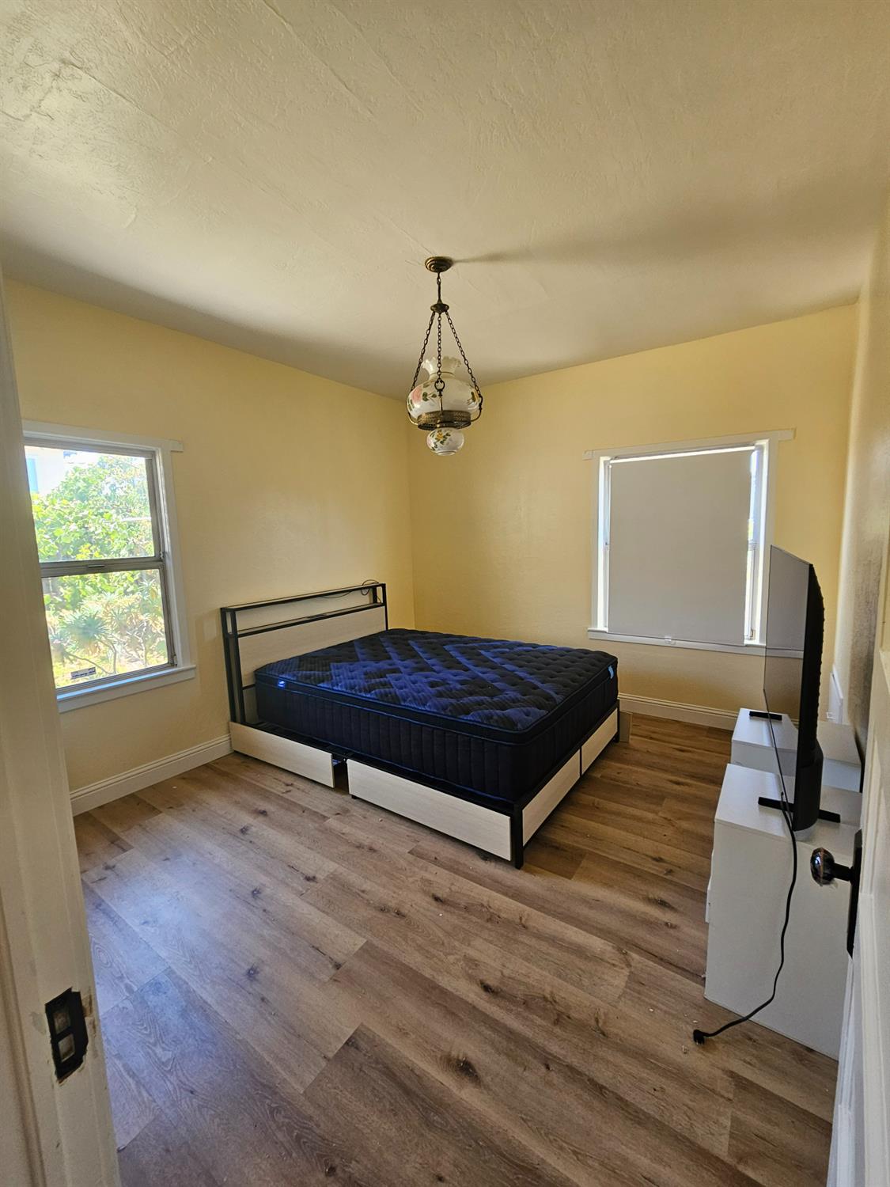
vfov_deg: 106.2
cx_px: 445
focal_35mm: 13
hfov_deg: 89.9
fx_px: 446
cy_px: 594
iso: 125
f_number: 2.2
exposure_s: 1/60
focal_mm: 2.2
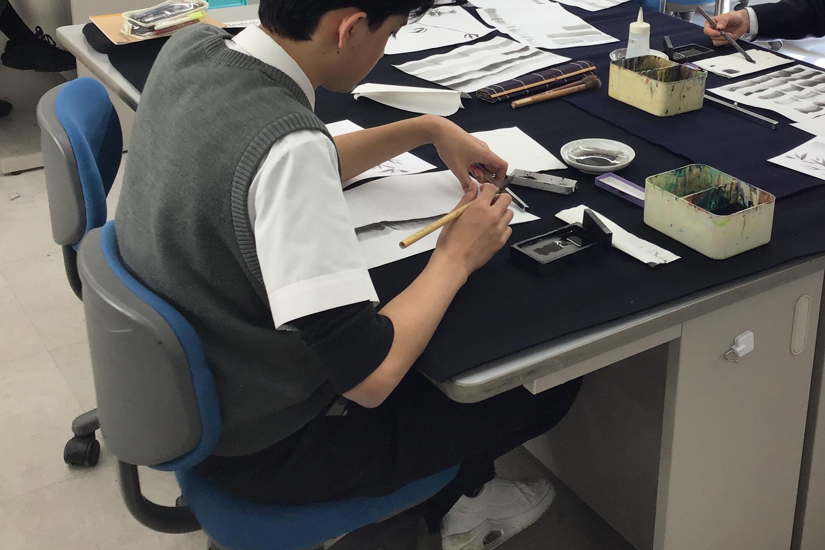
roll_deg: -3.3
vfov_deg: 26.9
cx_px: 571
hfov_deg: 39.7
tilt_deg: -17.0
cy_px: 92
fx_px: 1123
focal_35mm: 49
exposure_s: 1/60
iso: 32
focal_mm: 3.3
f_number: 2.4
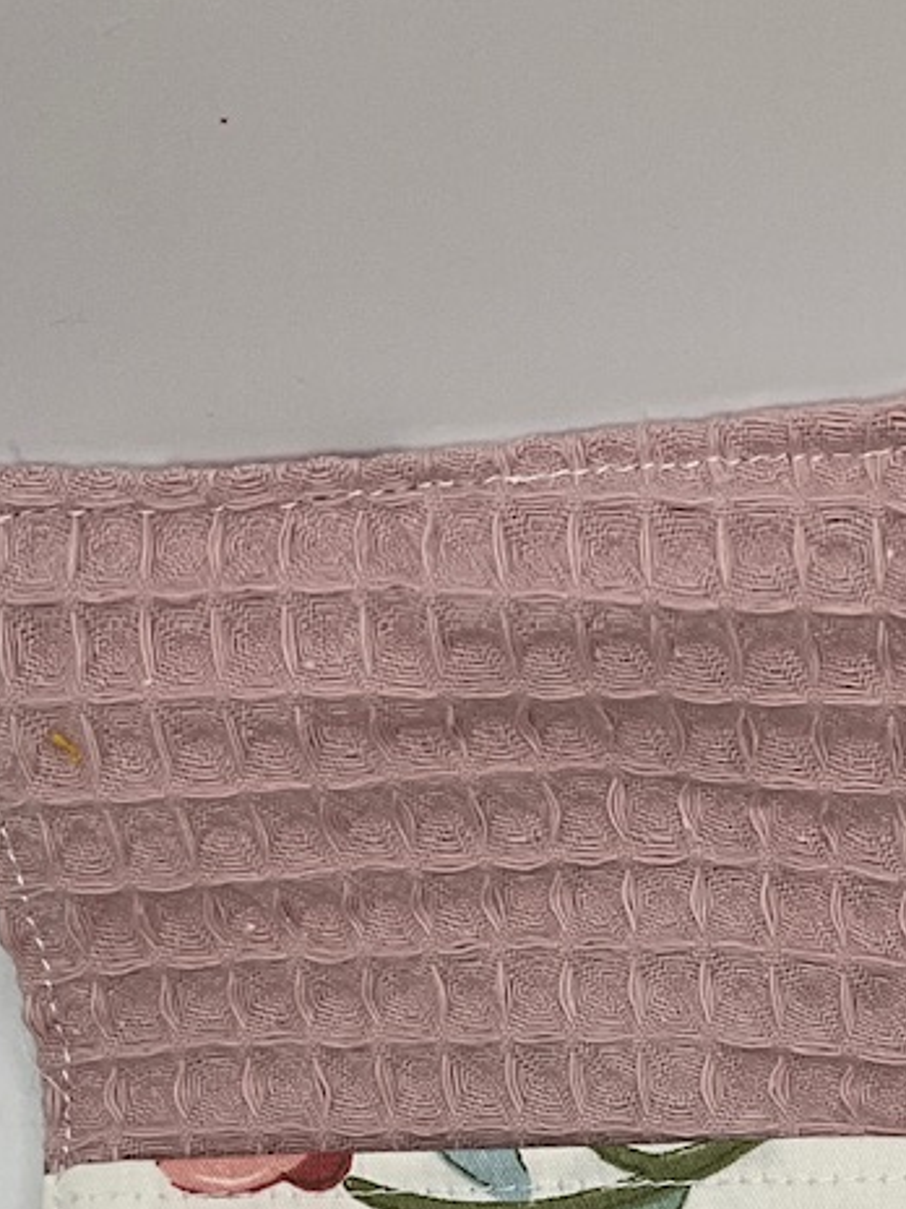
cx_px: 1179
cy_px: 1563
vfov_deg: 22.0
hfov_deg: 17.3
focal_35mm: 80
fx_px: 2792
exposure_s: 1/362
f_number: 1.8
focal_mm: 3
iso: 25
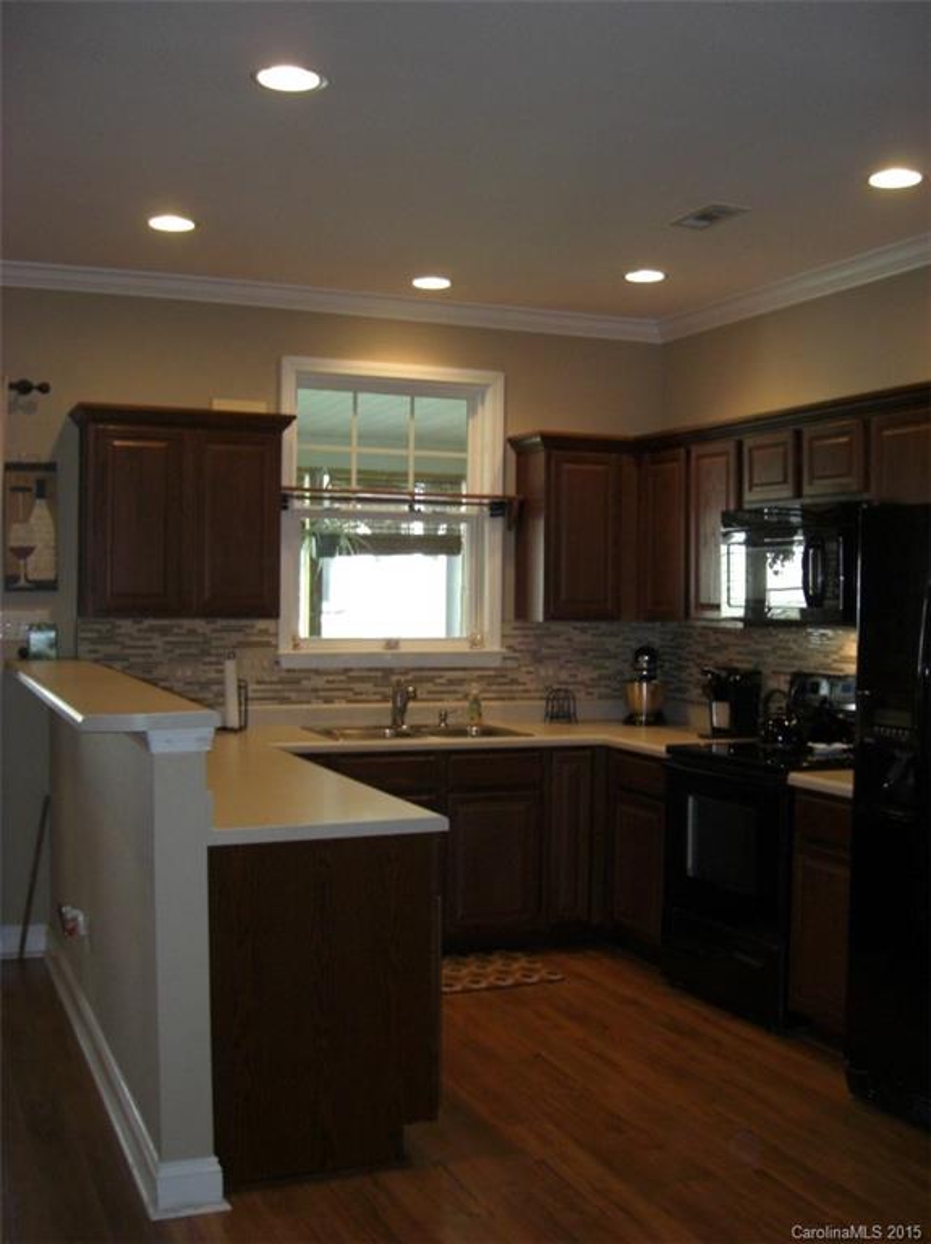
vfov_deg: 49.0
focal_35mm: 38
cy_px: 622
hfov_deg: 37.7
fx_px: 1364
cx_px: 466
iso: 200
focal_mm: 7.9
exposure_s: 1/60
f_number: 2.8
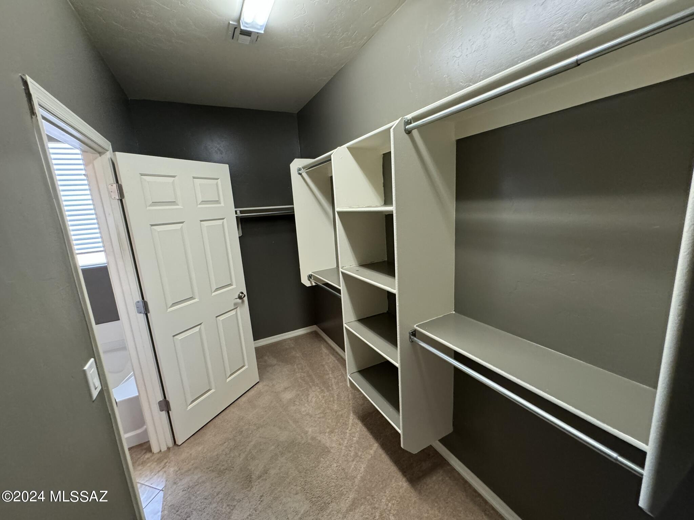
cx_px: 347
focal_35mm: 14
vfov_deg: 85.7
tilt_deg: -7.1
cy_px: 260
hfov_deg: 102.1
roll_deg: +3.2
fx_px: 281
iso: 400
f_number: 2.2
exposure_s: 1/60
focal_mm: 2.22
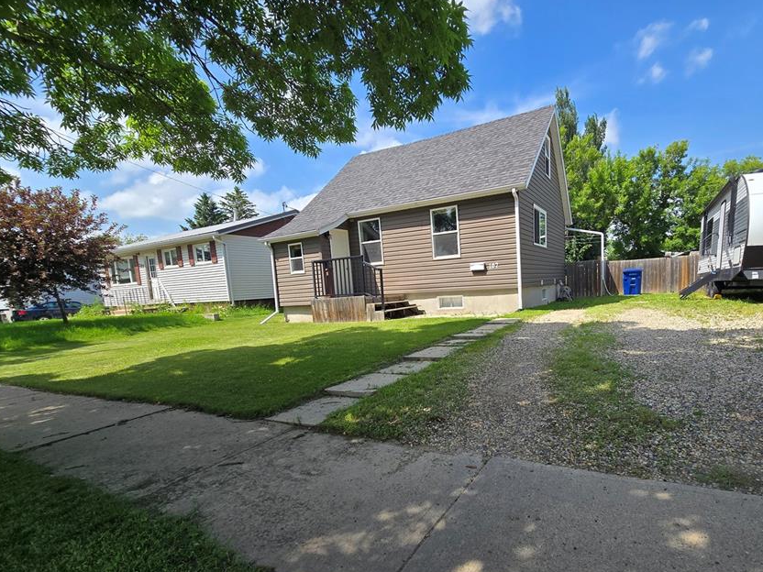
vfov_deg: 77.5
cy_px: 333
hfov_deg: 93.6
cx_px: 447
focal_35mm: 16
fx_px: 353
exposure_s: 1/1593
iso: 50
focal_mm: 2.2
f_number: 2.2
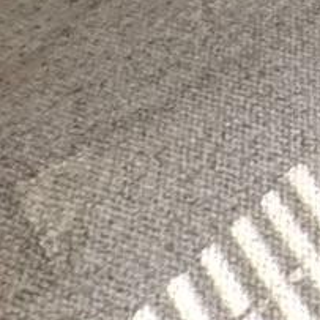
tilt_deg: -1.0
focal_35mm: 125
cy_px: -875
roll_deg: -1.0
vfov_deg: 8.6
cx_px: 706
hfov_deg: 11.9
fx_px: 1307
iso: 80
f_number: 2.2
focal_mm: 2.22
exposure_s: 1/99
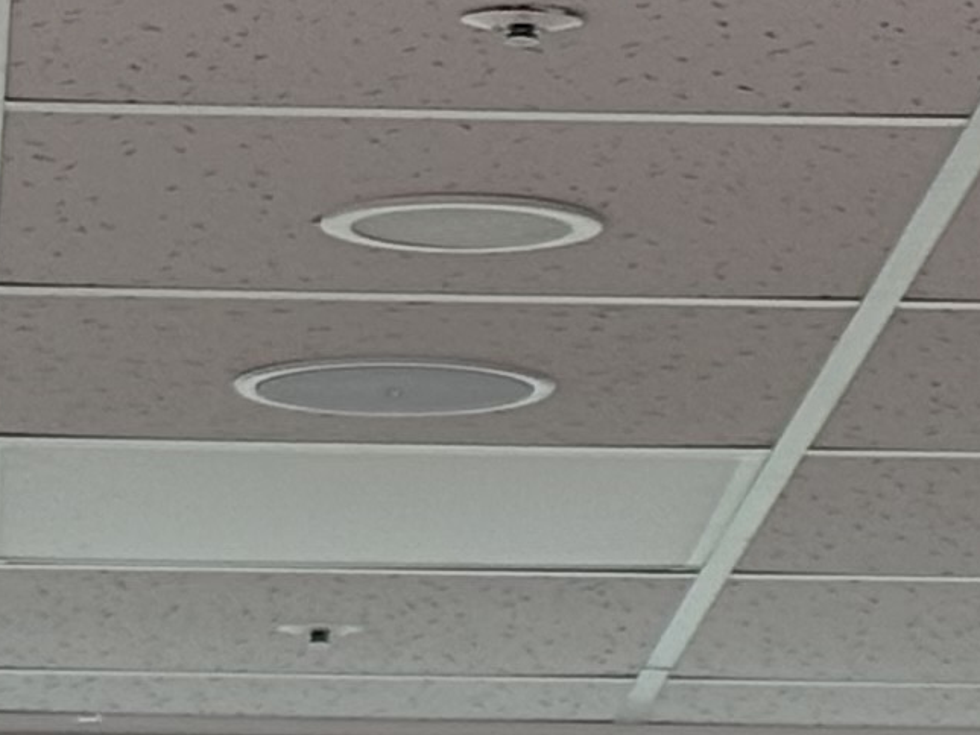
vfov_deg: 4.5
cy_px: 1648
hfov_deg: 6.1
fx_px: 9203
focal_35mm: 325
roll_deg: -0.2
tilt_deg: +1.6
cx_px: 248
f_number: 1.6
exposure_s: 1/120
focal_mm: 5.96
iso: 40
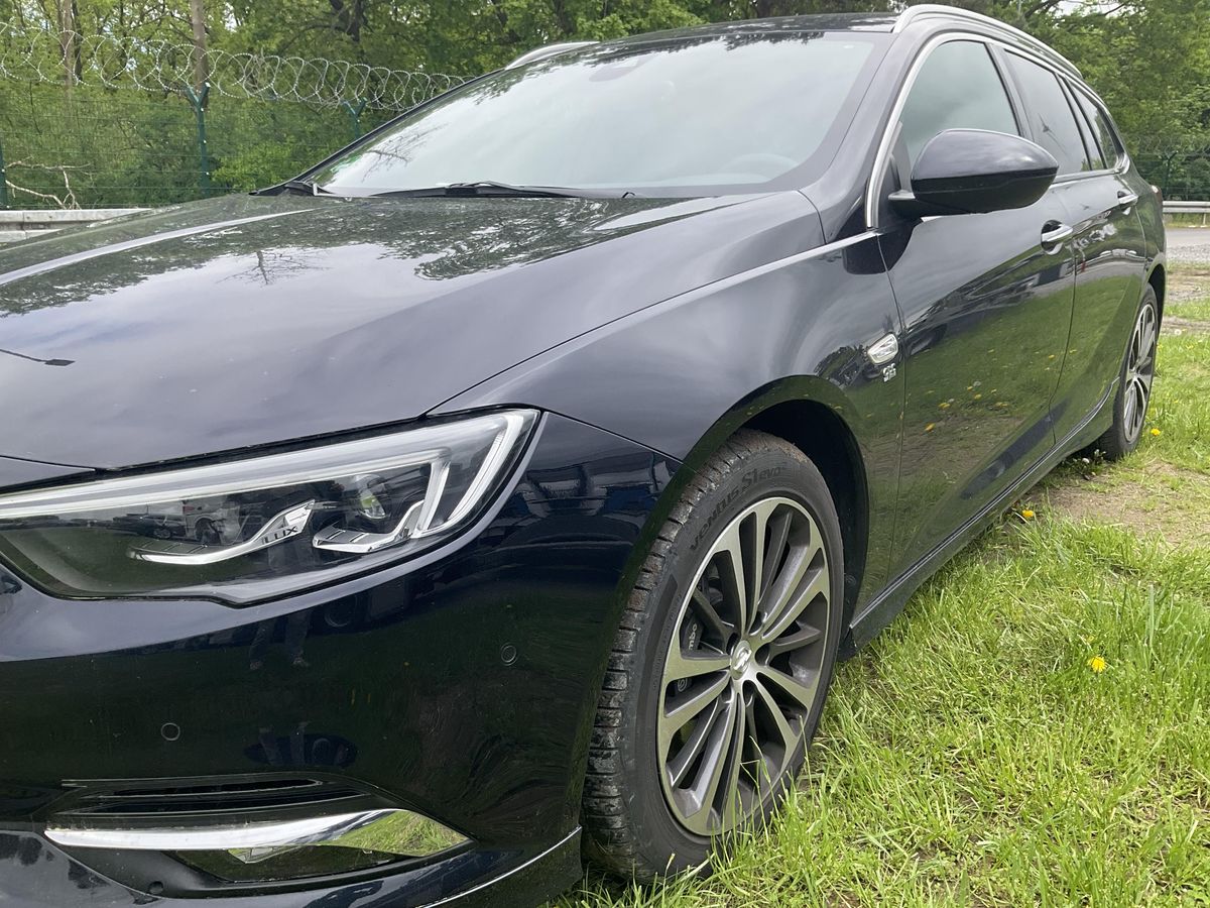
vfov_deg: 48.2
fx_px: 1014
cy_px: 454
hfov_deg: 61.7
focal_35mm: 29
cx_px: 605
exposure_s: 1/534
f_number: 1.8
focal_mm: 3
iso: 25
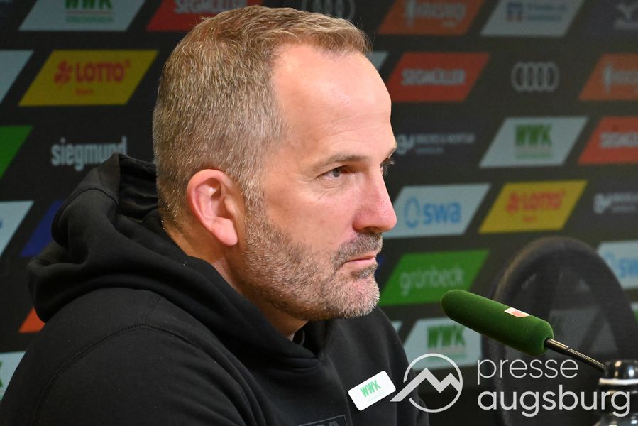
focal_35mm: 232
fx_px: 4122
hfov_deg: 8.9
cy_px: 213
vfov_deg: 5.9
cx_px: 319
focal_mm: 155
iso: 10000
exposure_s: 1/250
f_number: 10
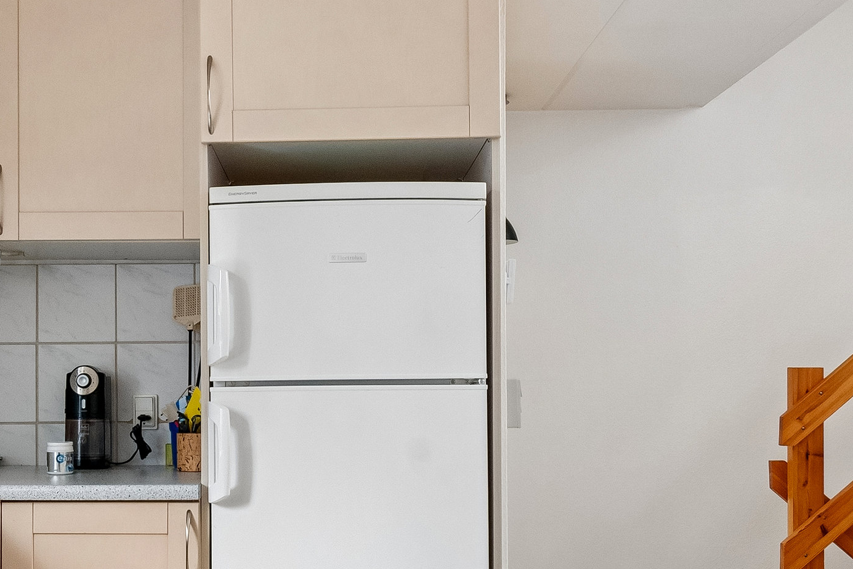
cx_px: 340
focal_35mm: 39
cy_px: 327
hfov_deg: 49.2
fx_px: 924
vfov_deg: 34.1
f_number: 10
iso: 400
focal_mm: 12
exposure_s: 1/4
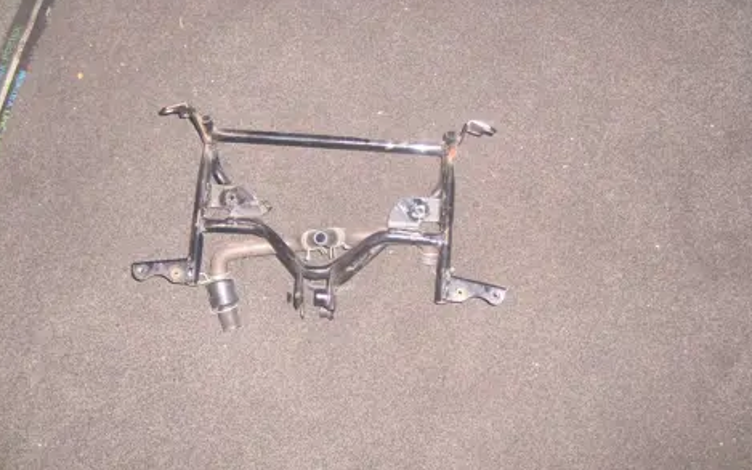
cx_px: 378
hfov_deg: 51.5
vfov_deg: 33.6
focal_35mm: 38
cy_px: 247
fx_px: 779
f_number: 2.8
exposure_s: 1/30
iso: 300
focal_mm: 5.8
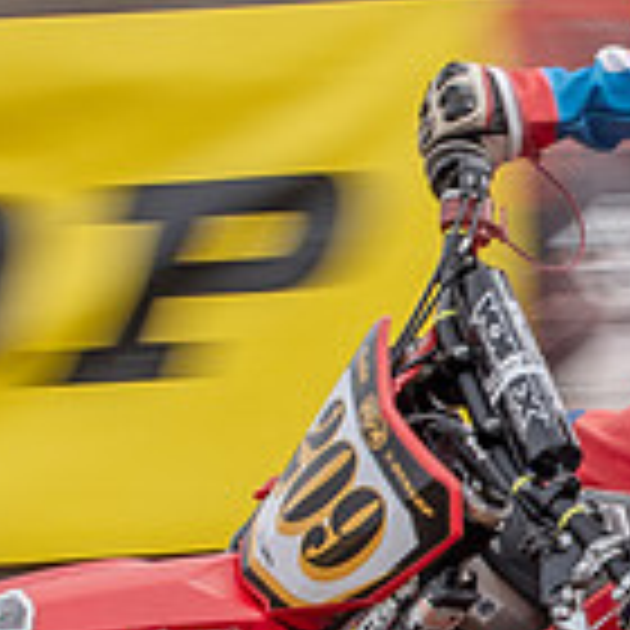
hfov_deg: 3.7
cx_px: 716
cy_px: 239
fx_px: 9698
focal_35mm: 471
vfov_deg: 3.7
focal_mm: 60
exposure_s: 1/125
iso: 125
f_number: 13
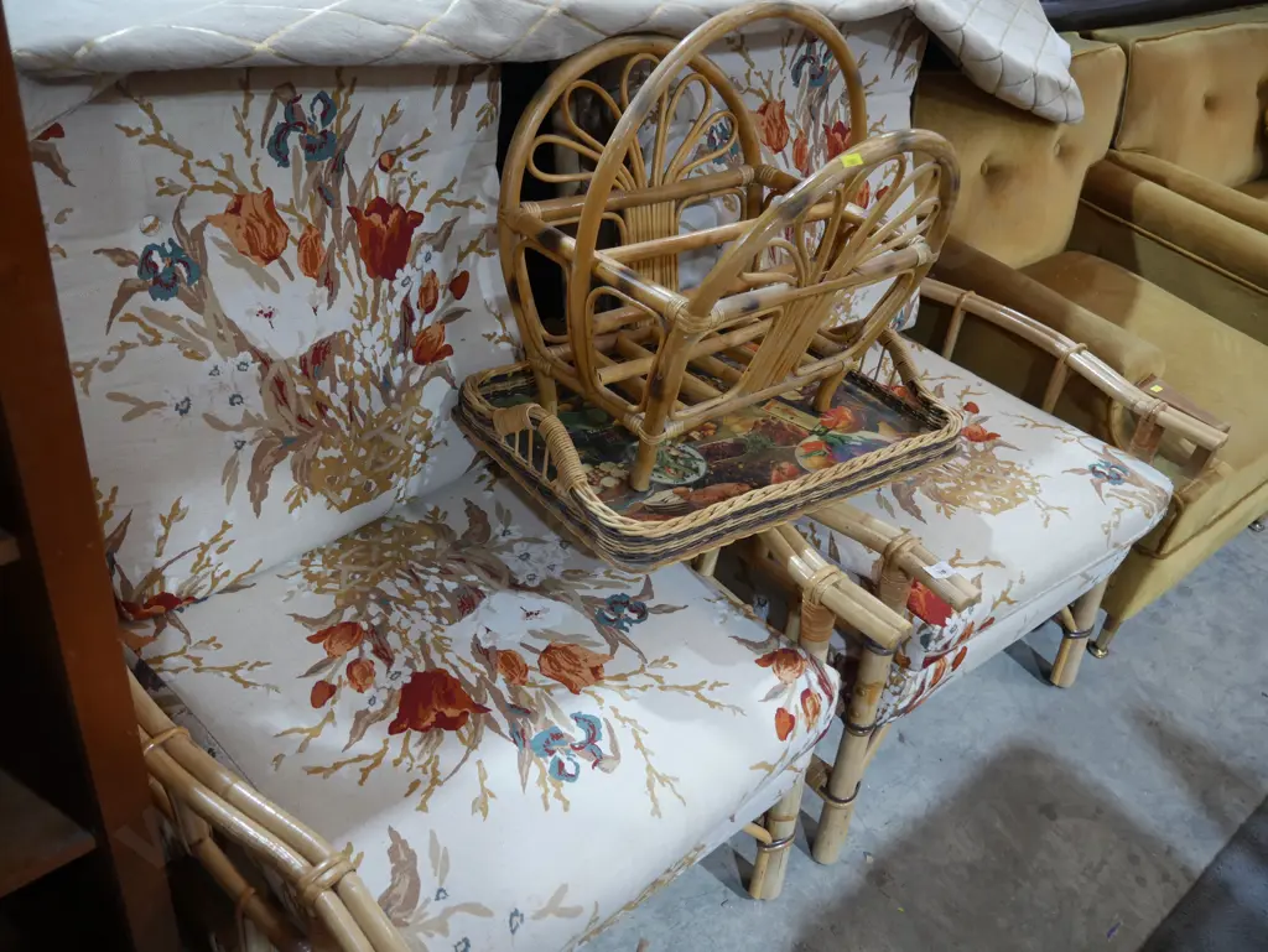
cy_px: 476
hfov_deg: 56.8
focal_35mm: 32
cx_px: 634
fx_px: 1173
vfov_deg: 44.2
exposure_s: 1/60
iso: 500
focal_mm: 16
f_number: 3.6
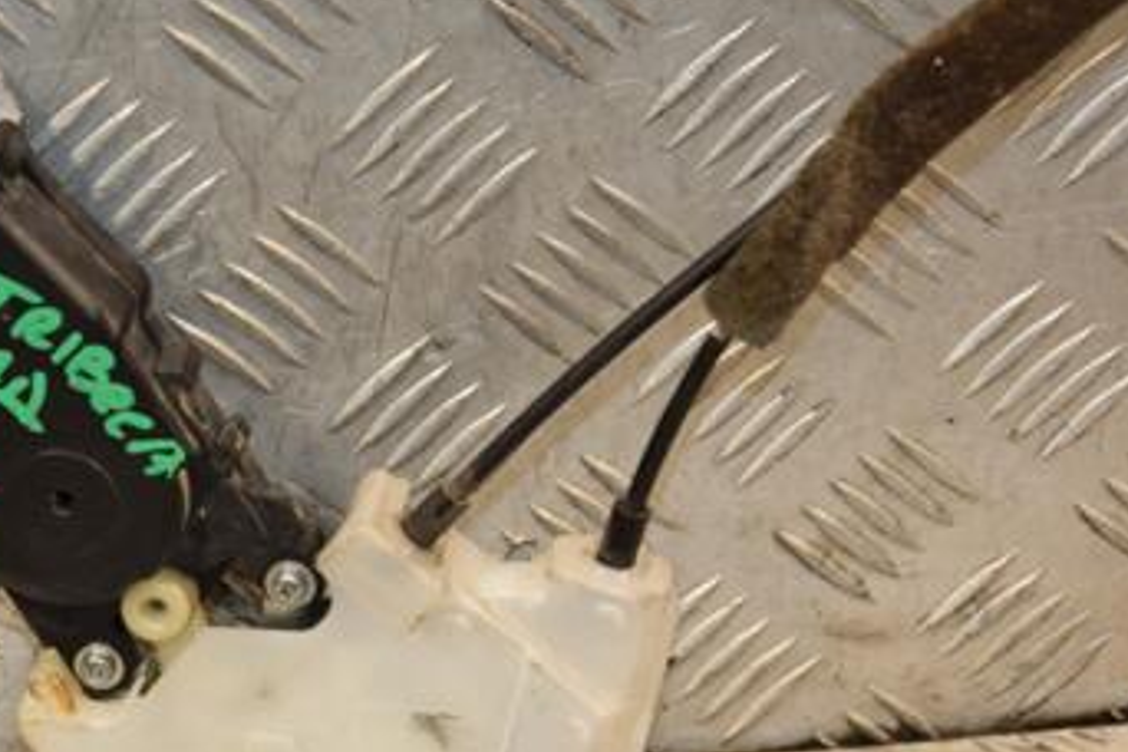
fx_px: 5107
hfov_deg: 12.5
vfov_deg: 8.4
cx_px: 201
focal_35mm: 163
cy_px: 531
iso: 800
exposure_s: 1/160
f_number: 5.3
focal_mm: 62
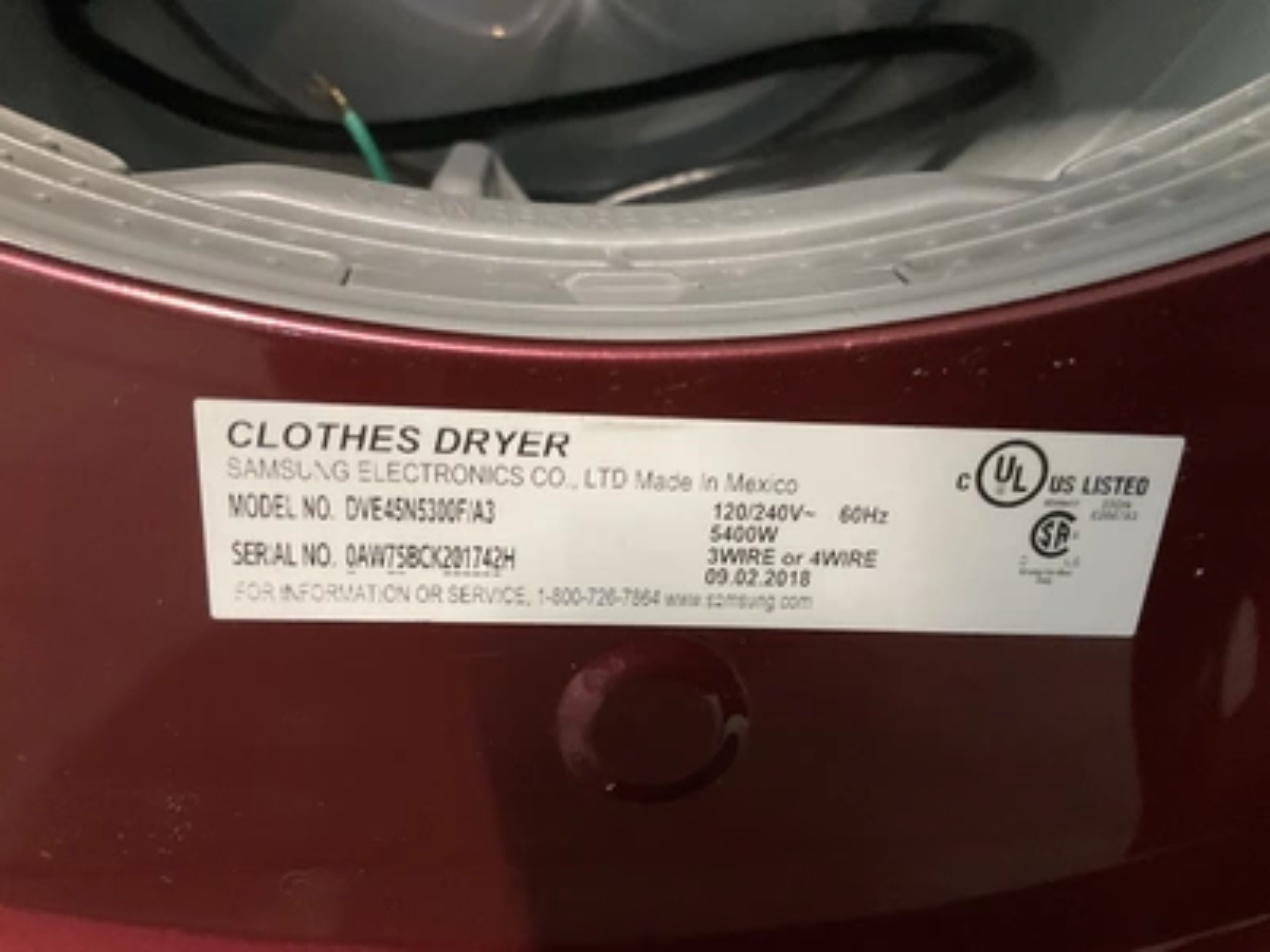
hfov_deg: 61.7
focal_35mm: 29
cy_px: 476
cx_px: 635
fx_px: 1064
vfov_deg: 48.2
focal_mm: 3
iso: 400
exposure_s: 1/30
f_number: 1.8
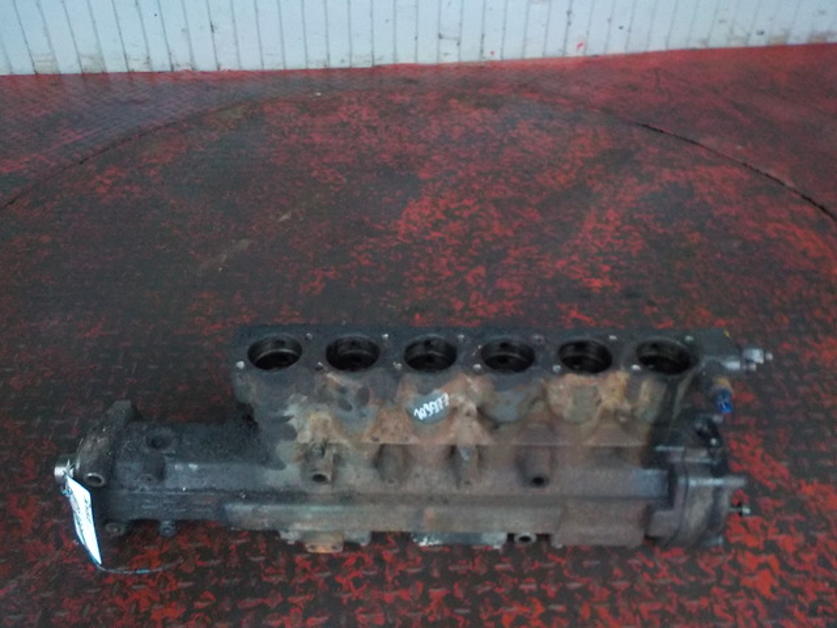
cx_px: 418
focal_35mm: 30
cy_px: 314
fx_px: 725
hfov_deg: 60.0
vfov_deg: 46.8
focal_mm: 4.1
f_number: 3.3
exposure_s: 1/13
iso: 800
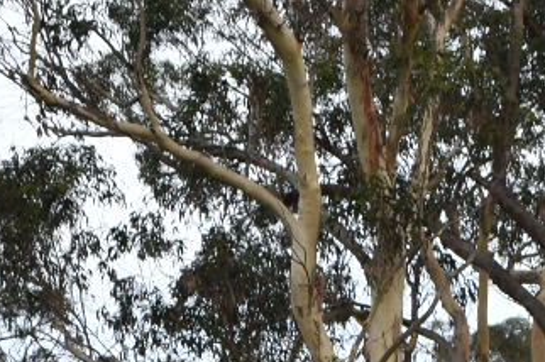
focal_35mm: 136
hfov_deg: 15.1
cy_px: 883
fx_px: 2057
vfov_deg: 9.0
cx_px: 347
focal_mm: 18
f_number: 5.6
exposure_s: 1/200
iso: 100
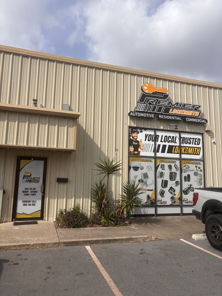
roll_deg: -1.4
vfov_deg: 67.3
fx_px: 222
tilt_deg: +8.1
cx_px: 111
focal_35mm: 26
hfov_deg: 53.1
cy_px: 148
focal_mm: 5.96
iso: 50
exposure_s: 1/4854
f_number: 1.6
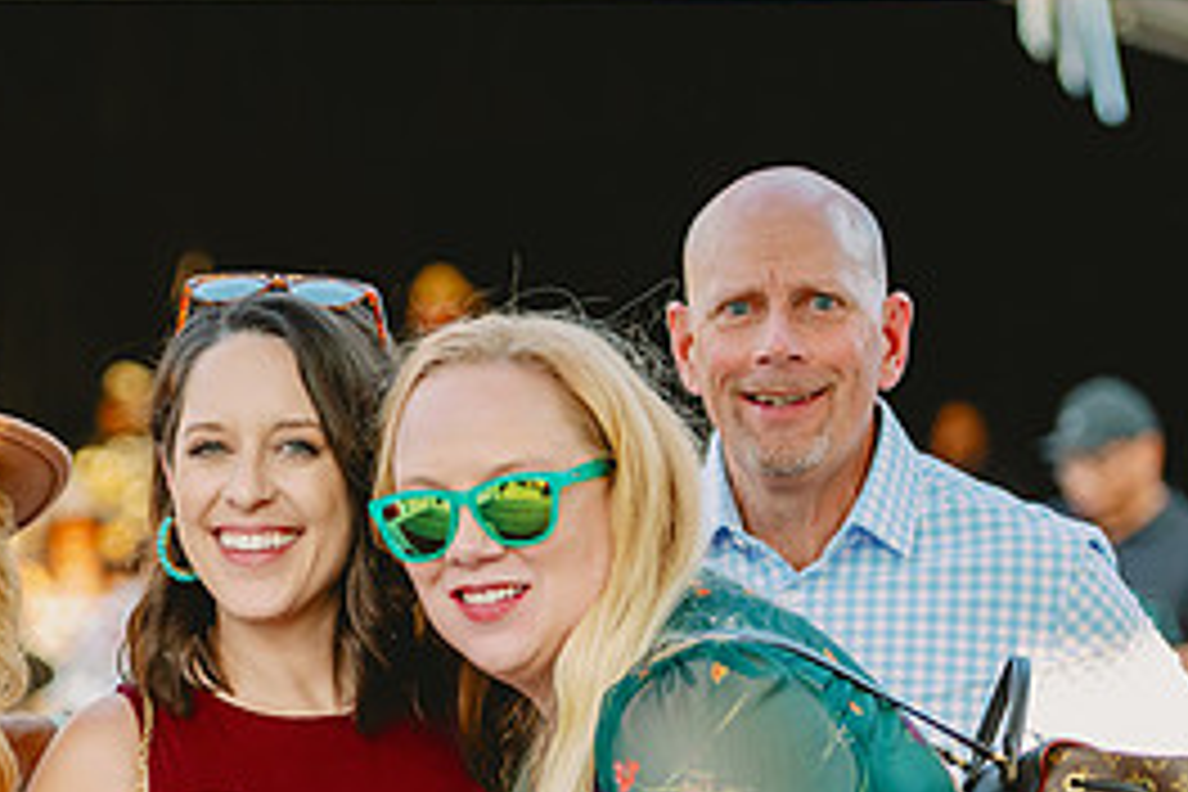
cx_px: 230
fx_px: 6896
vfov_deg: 6.6
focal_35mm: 209
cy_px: 668
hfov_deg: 9.8
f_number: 2.8
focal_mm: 95
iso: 1000
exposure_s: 1/640
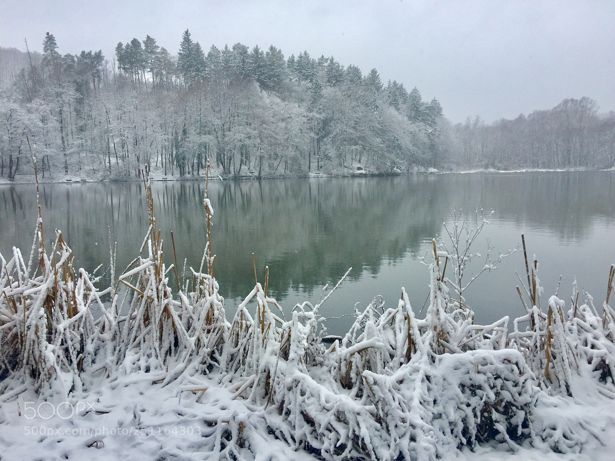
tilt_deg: -3.2
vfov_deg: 48.2
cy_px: 230
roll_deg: +1.2
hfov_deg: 61.7
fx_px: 515
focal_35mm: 29
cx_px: 308
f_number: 2.2
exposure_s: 1/1068
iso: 32
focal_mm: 4.15
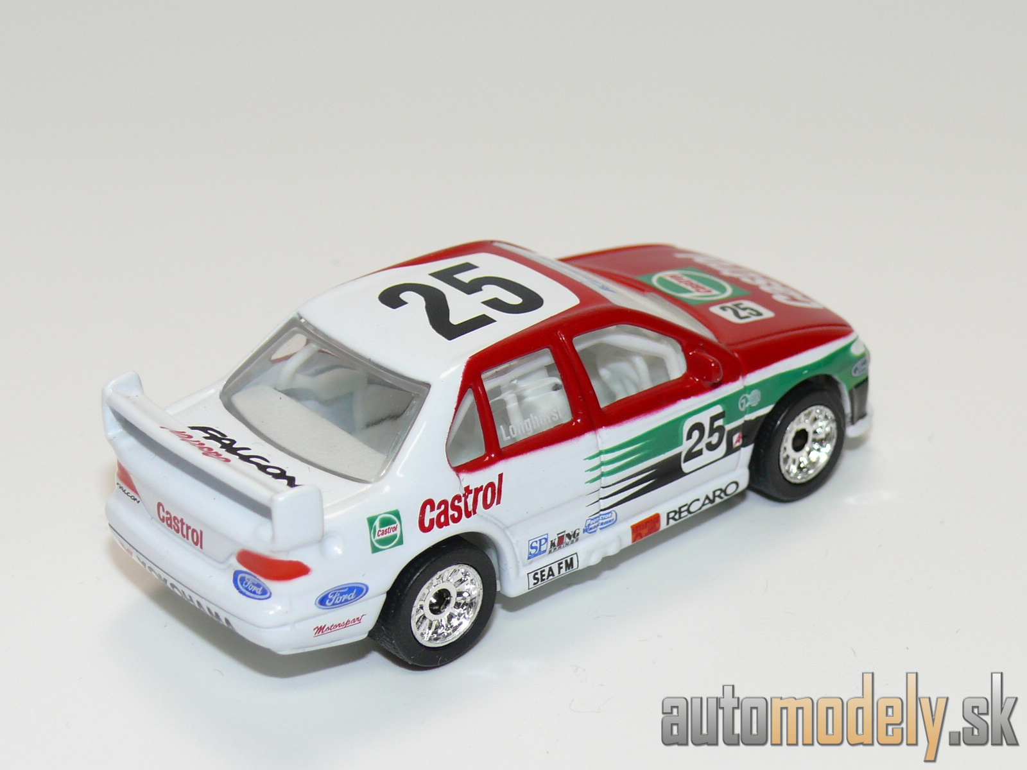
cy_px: 385
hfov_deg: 21.8
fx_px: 2670
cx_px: 514
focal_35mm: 90
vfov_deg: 16.4
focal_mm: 12.6
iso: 100
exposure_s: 1/30
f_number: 4
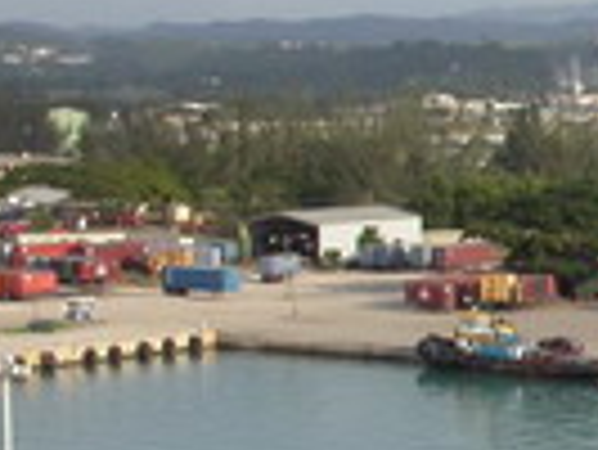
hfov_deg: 12.1
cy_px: 328
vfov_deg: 9.8
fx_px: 2628
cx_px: 996
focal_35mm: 152
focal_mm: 7.85
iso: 100
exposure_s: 1/282
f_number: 6.7
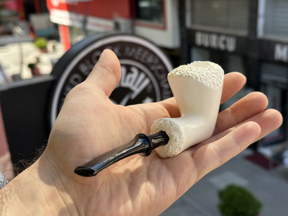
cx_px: 144
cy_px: 108
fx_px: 399
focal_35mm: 48
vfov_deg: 30.3
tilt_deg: -18.1
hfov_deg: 39.7
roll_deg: +3.3
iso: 64
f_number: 1.78
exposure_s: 1/734
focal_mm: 6.86
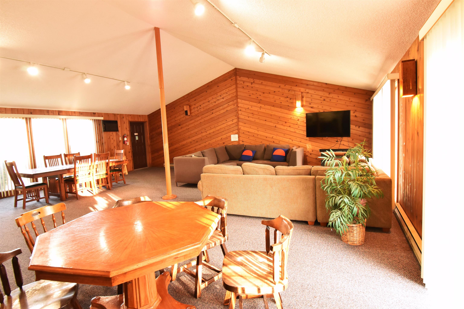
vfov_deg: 67.4
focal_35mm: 18
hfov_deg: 90.0
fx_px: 232
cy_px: 154
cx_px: 232
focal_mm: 12
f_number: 8
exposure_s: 1/8
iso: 1600
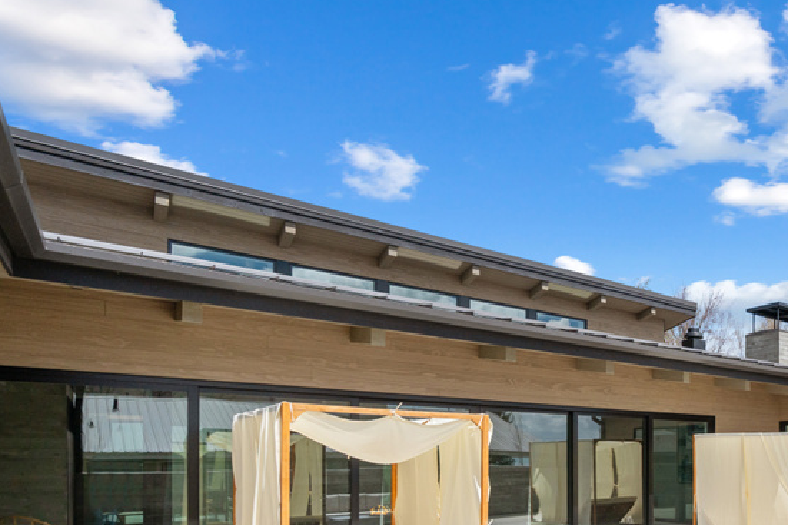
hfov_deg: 59.3
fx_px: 569
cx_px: 706
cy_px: 454
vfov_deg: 45.7
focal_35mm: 26
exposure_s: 1/4000
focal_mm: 14
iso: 500
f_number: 7.1
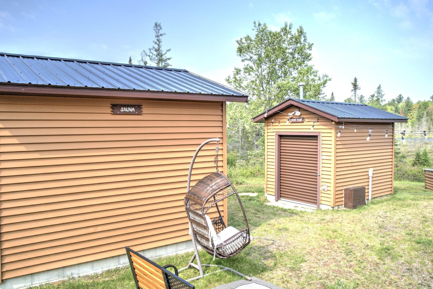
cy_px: 146
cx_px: 205
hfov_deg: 63.6
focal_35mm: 29
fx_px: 349
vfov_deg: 45.0
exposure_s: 1/1250
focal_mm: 8.4
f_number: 2.8
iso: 100
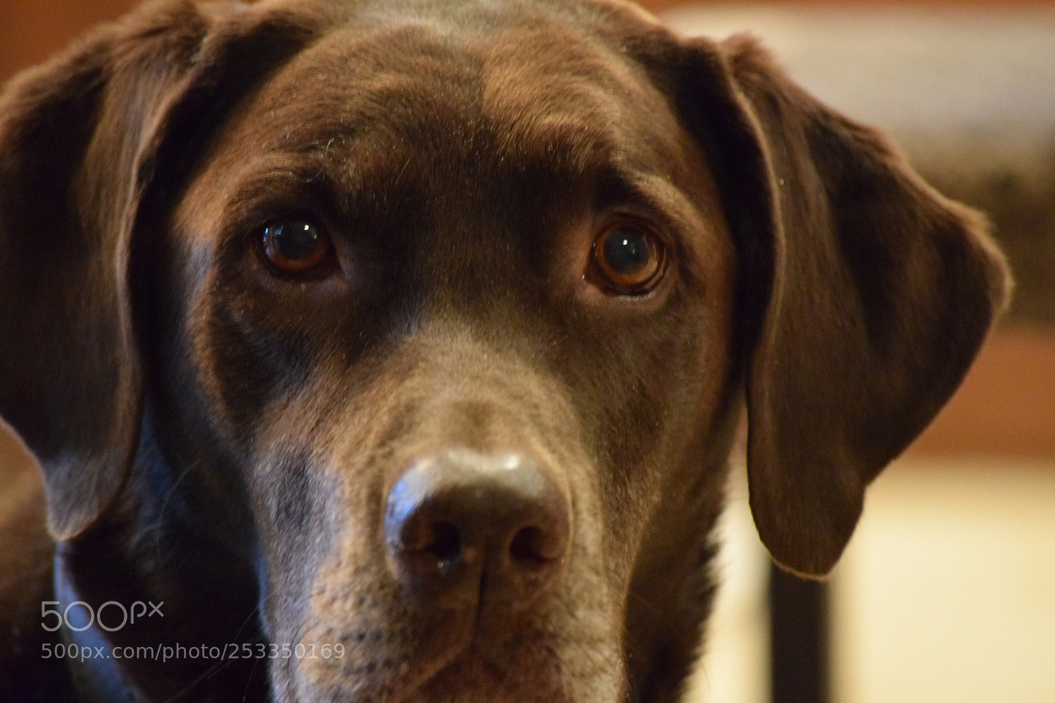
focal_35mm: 300
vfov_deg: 4.6
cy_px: 352
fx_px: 8789
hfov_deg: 6.9
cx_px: 528
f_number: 5.6
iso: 6400
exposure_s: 1/25
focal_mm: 200
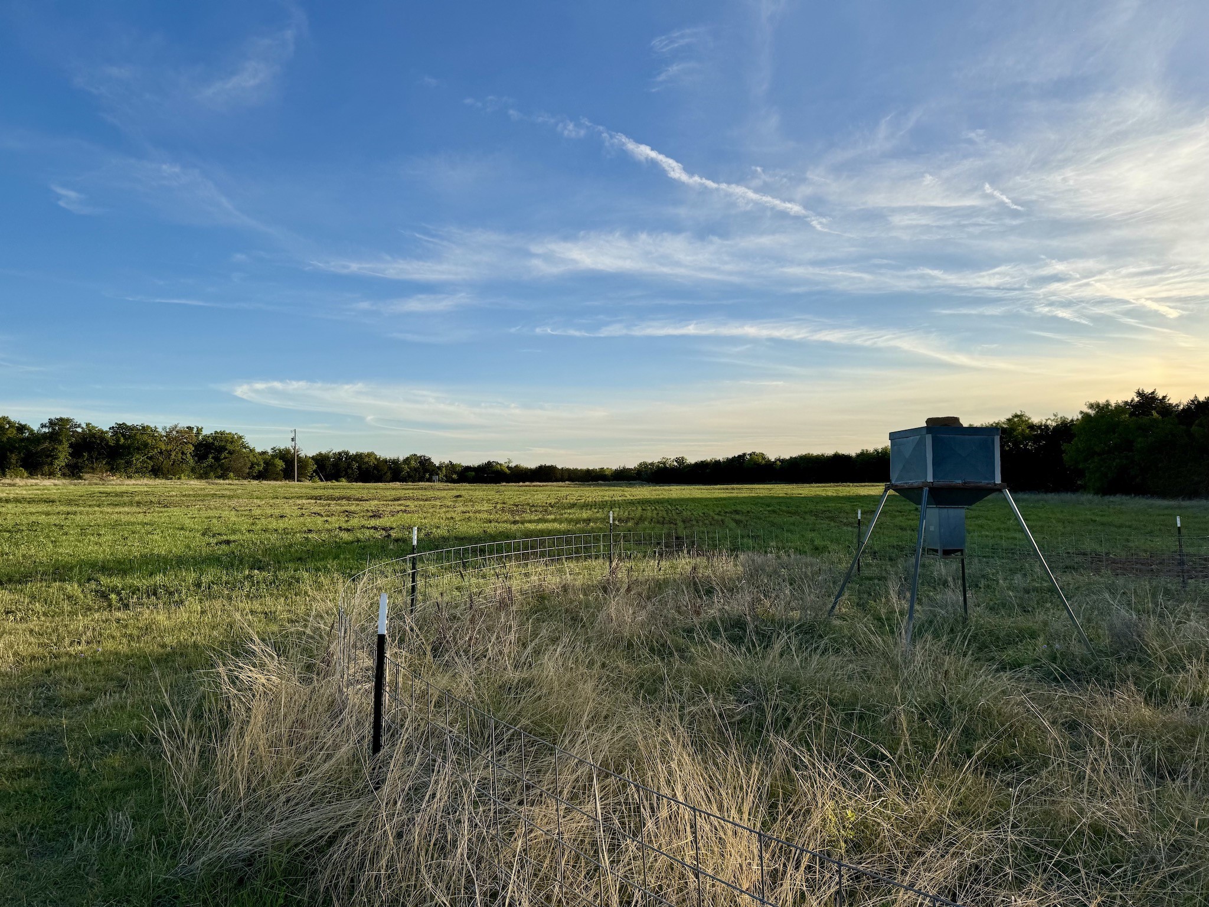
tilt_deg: +2.2
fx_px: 838
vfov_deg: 56.8
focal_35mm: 24
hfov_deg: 71.6
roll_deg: +2.2
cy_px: 454
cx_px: 604
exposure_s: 1/3247
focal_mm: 6.76
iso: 80
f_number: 1.78
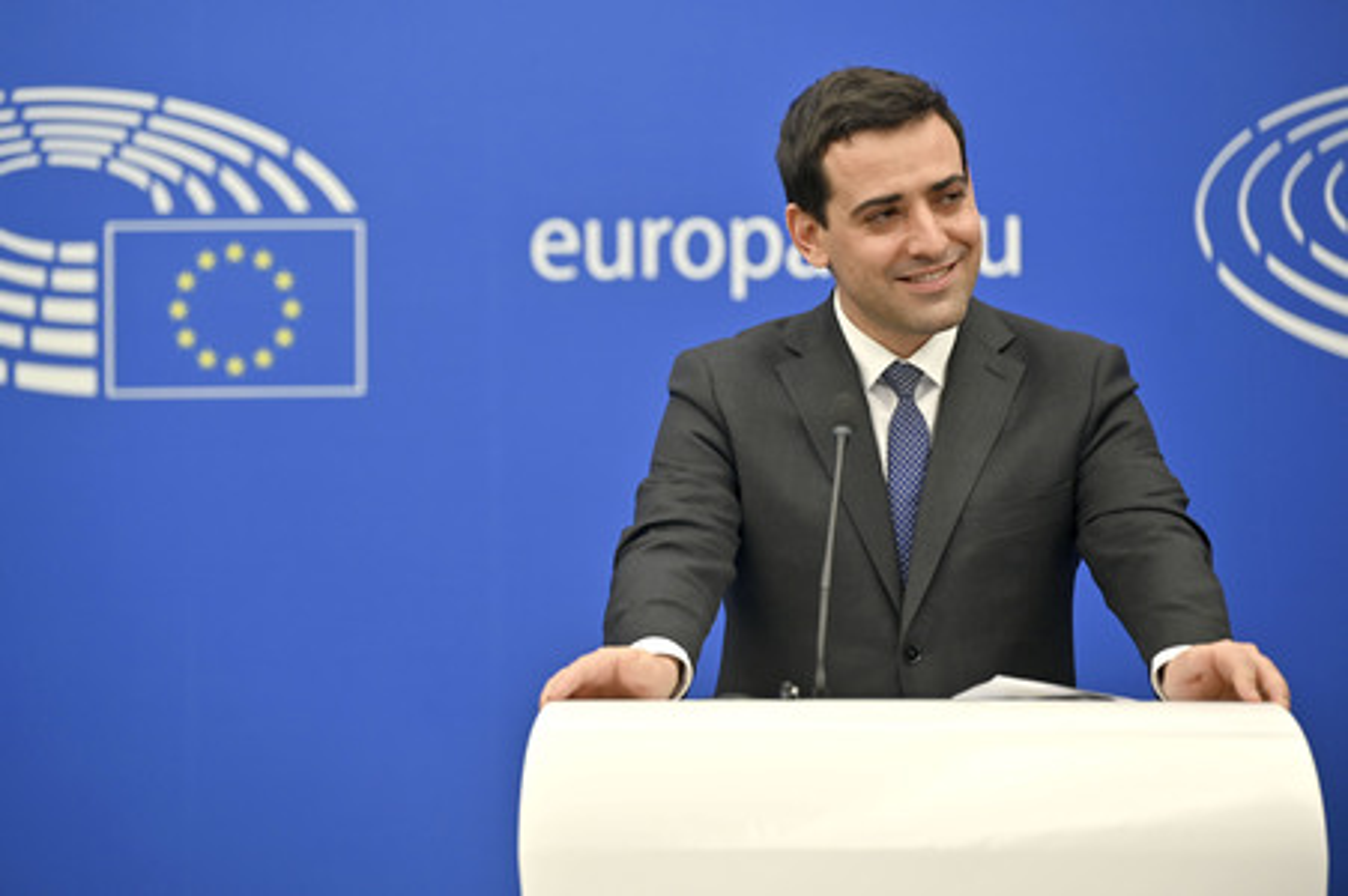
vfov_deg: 10.1
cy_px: 448
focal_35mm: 135
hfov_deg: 15.2
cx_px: 674
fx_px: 5051
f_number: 2.8
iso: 400
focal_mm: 135
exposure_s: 1/100
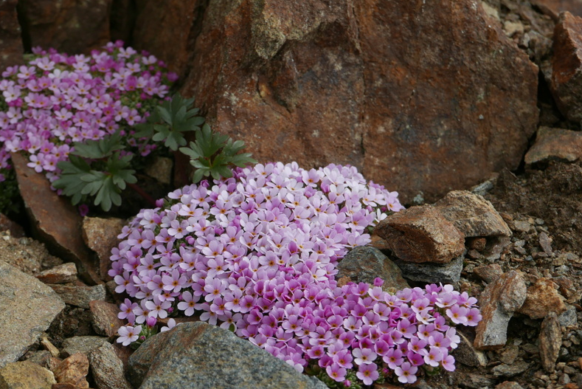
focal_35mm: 88
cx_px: 194
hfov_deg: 23.0
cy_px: 226
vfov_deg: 15.5
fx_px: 1423
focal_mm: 26.3
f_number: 5.6
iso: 200
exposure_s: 1/1000
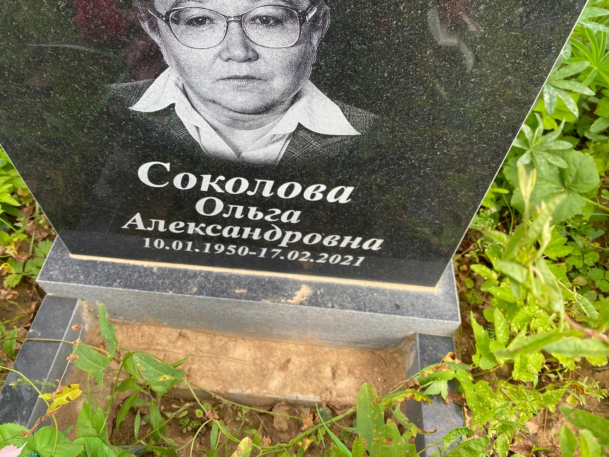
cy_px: 228
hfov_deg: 67.3
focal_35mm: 26
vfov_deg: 53.1
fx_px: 457
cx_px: 304
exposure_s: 1/382
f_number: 1.8
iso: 32
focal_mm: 4.25
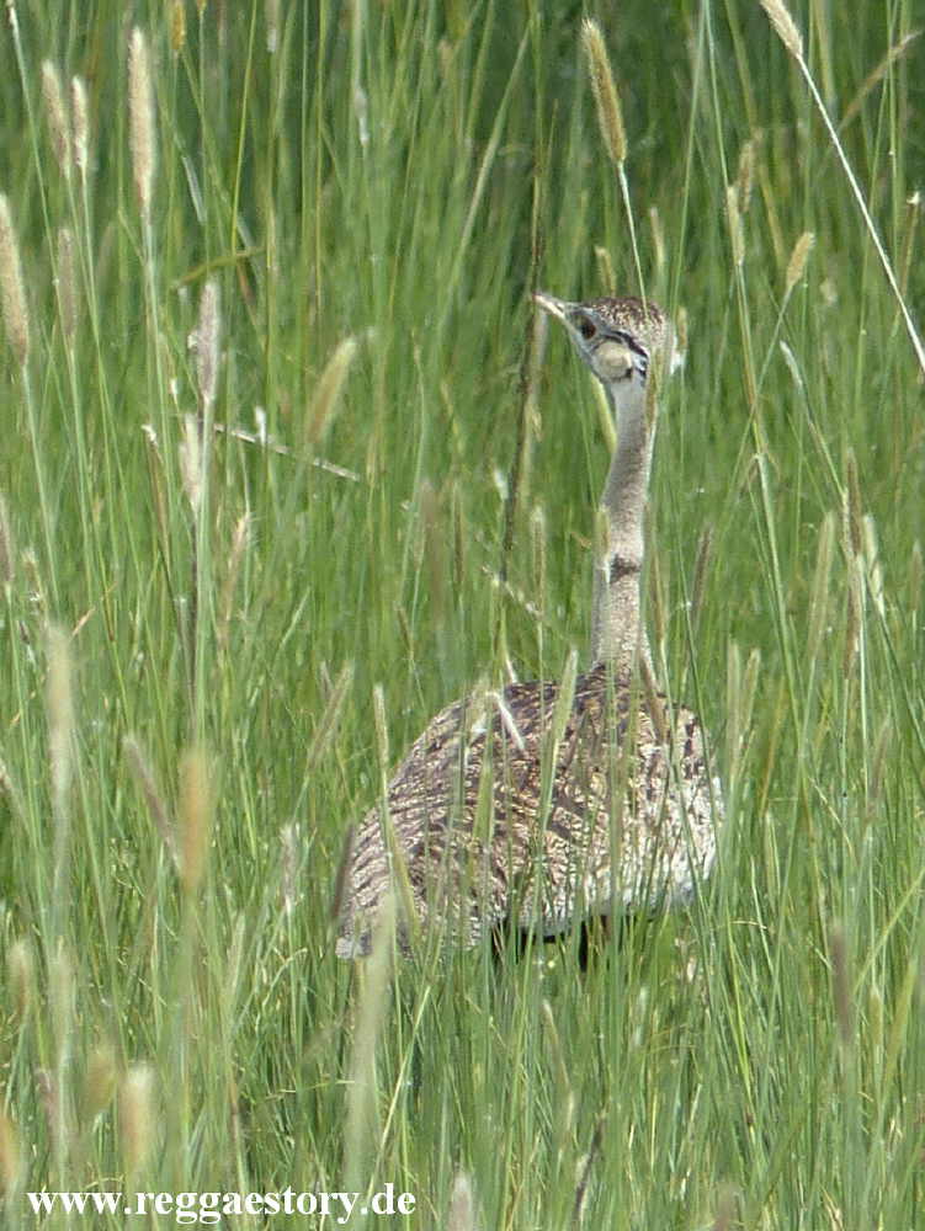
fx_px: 19045
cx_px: 462
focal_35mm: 535
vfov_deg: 3.7
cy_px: 616
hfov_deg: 2.8
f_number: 4
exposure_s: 1/640
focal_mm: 96.3
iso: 100
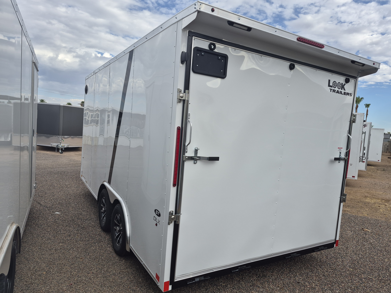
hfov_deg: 73.9
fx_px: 260
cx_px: 196
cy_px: 146
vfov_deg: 58.9
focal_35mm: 23
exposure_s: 1/4080
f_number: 1.8
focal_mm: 5.4
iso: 80
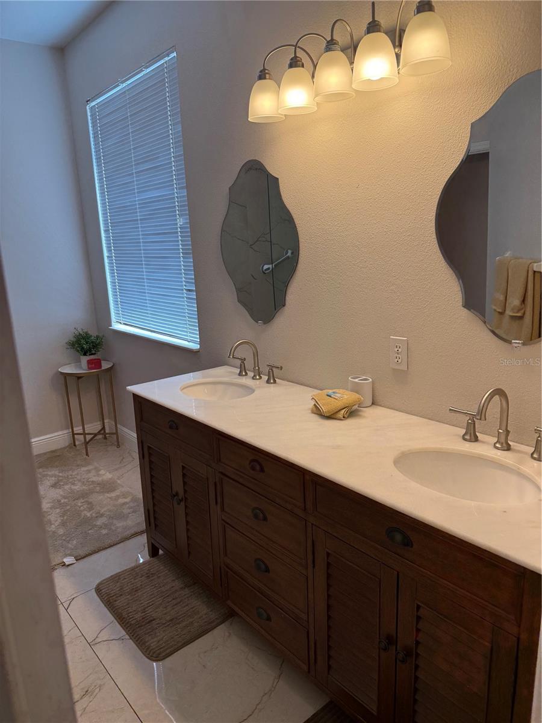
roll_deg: +2.5
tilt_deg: -12.6
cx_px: 271
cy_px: 362
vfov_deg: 71.6
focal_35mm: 24
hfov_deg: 56.8
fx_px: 501
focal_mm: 6.76
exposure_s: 1/318
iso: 100
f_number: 1.78
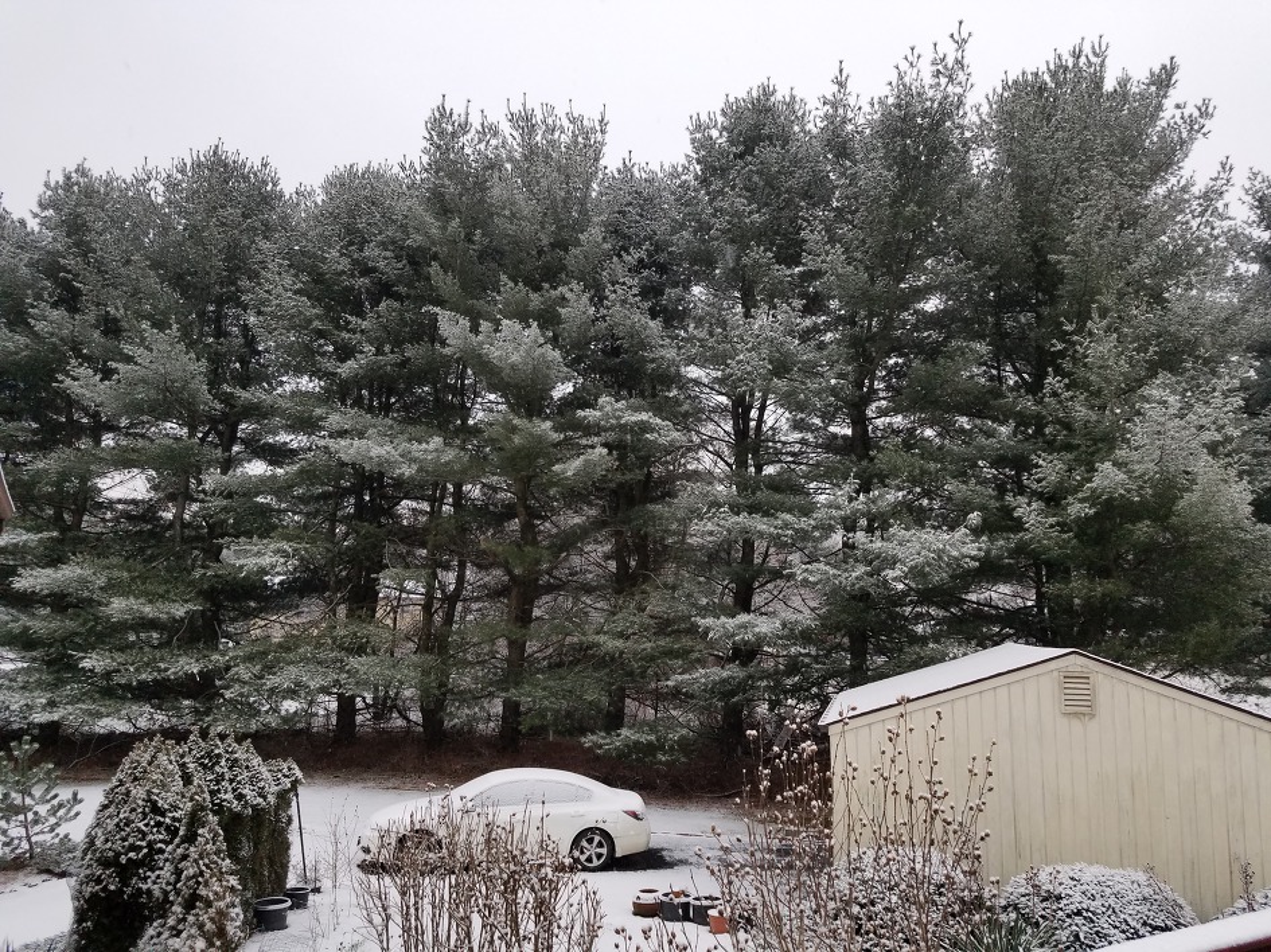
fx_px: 954
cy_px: 476
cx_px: 636
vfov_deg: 53.0
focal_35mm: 26
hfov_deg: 67.3
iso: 125
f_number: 1.7
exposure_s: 1/60
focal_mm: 4.2
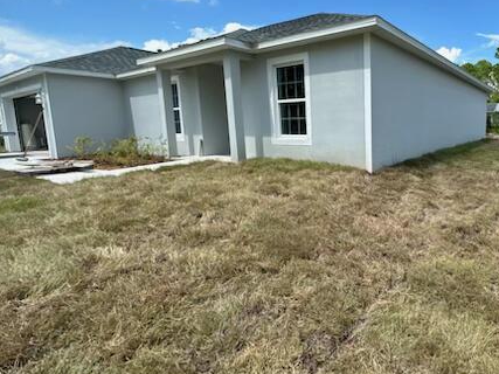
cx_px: 373
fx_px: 303
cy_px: 161
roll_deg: +1.6
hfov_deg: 73.6
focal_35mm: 21
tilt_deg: -5.5
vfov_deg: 63.2
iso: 40
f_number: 2.2
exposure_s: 1/1401
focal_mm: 2.22
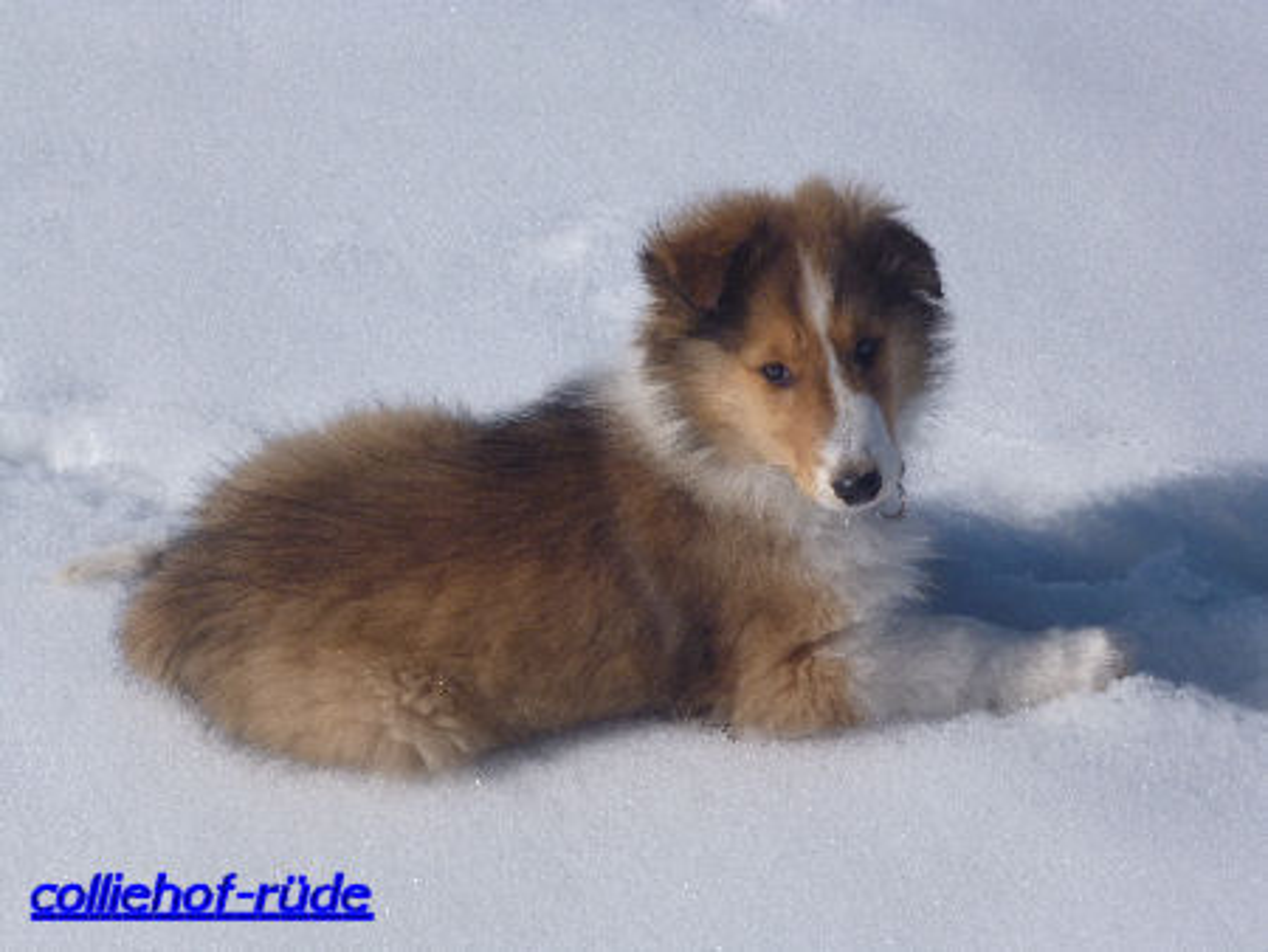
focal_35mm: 98
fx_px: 3592
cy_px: 476
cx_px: 634
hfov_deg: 20.0
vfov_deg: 15.1
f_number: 18
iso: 200
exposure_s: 1/250
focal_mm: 17.5
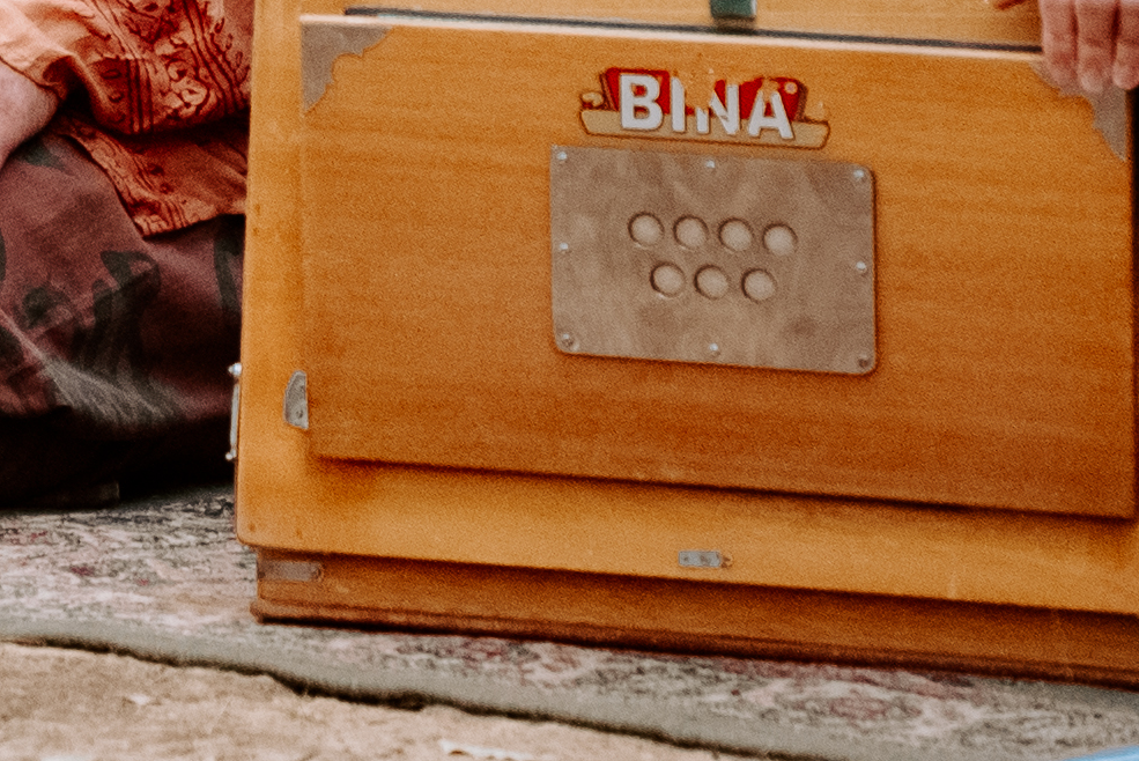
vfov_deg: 3.0
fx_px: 14309
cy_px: -452
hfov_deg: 4.5
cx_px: -753
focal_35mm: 452
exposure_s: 1/160
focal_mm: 105
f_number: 5
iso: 2500
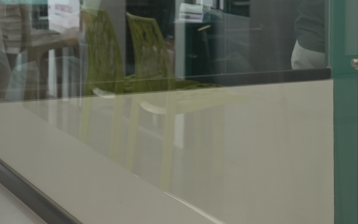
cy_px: -83
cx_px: 518
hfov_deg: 15.1
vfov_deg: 9.9
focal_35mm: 130
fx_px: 1264
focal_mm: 33.4
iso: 640
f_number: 4.5
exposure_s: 1/100
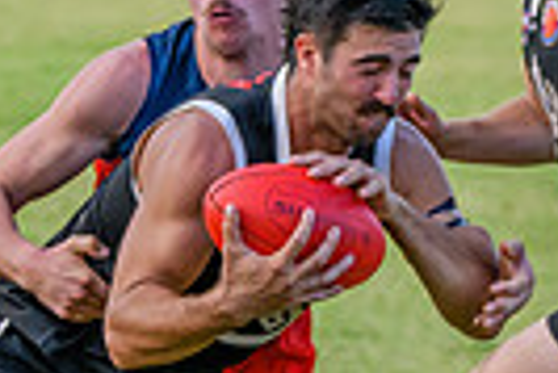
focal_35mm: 831
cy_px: 523
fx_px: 12894
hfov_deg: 2.5
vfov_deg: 1.7
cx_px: 94
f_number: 5
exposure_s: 1/2000
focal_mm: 150
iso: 2200
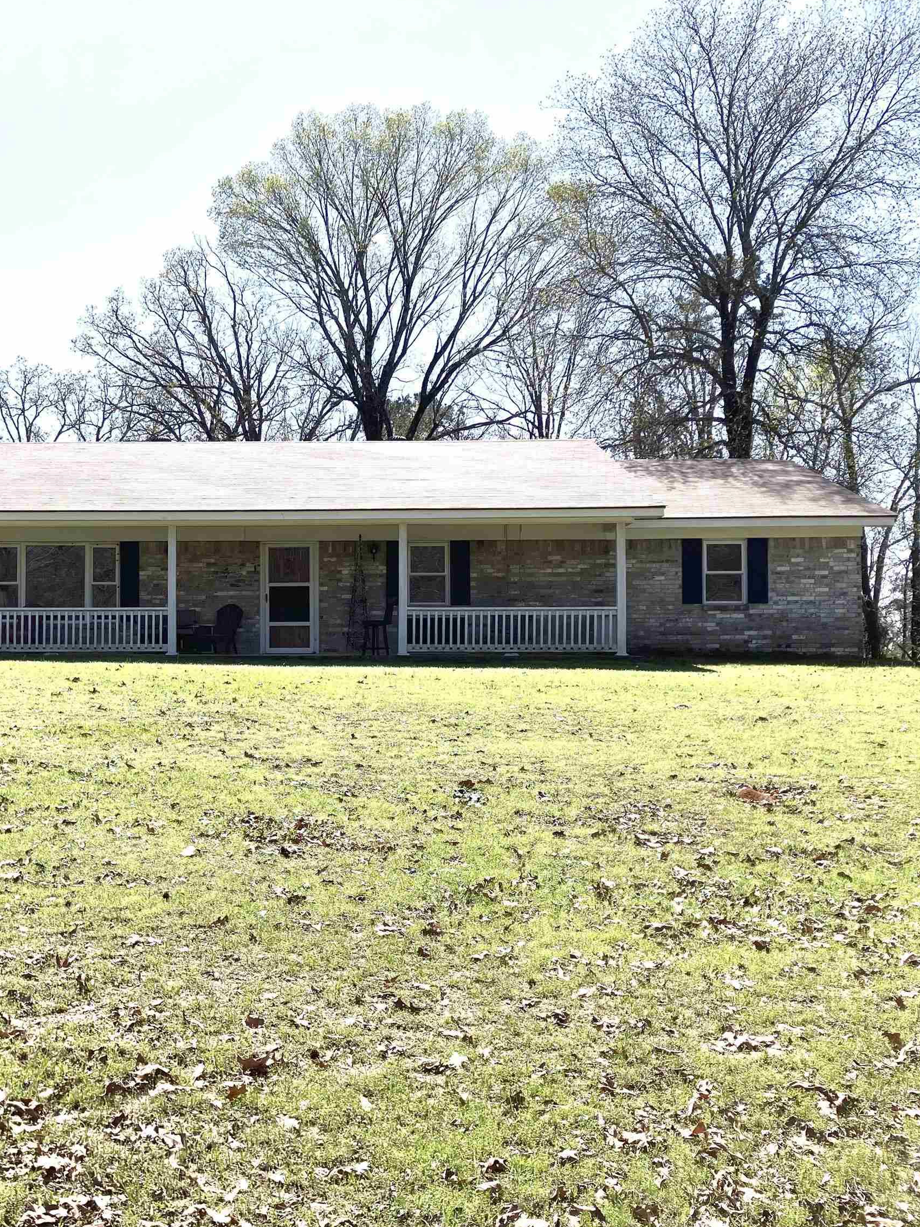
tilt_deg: +3.8
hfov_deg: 37.1
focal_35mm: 38
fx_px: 1347
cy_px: 616
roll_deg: +0.0
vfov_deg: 49.0
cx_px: 267
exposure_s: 1/2024
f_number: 1.8
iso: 32
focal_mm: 3.99
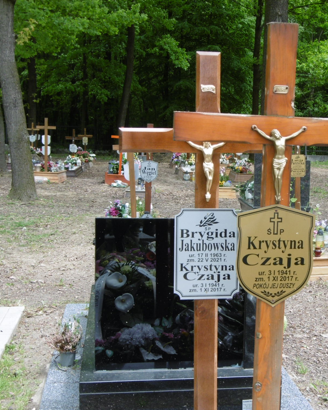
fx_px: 692
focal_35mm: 57
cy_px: 205
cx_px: 246
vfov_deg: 33.0
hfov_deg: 26.3
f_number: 3.8
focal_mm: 7.7
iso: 100
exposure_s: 1/160
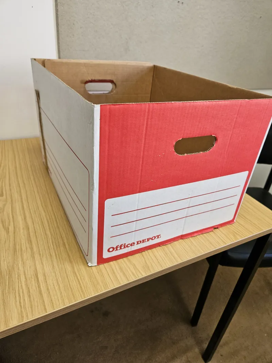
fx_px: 241
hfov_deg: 58.9
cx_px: 136
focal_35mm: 23
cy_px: 182
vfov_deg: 73.9
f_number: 1.8
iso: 250
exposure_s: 1/359
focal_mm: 5.4
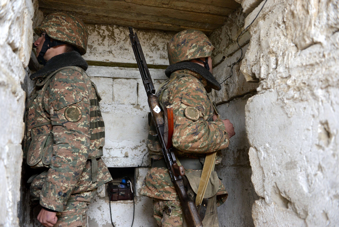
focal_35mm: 32
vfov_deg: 41.2
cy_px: 114
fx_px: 301
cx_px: 170
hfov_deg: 58.7
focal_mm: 32
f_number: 3.2
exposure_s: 1/50
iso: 800
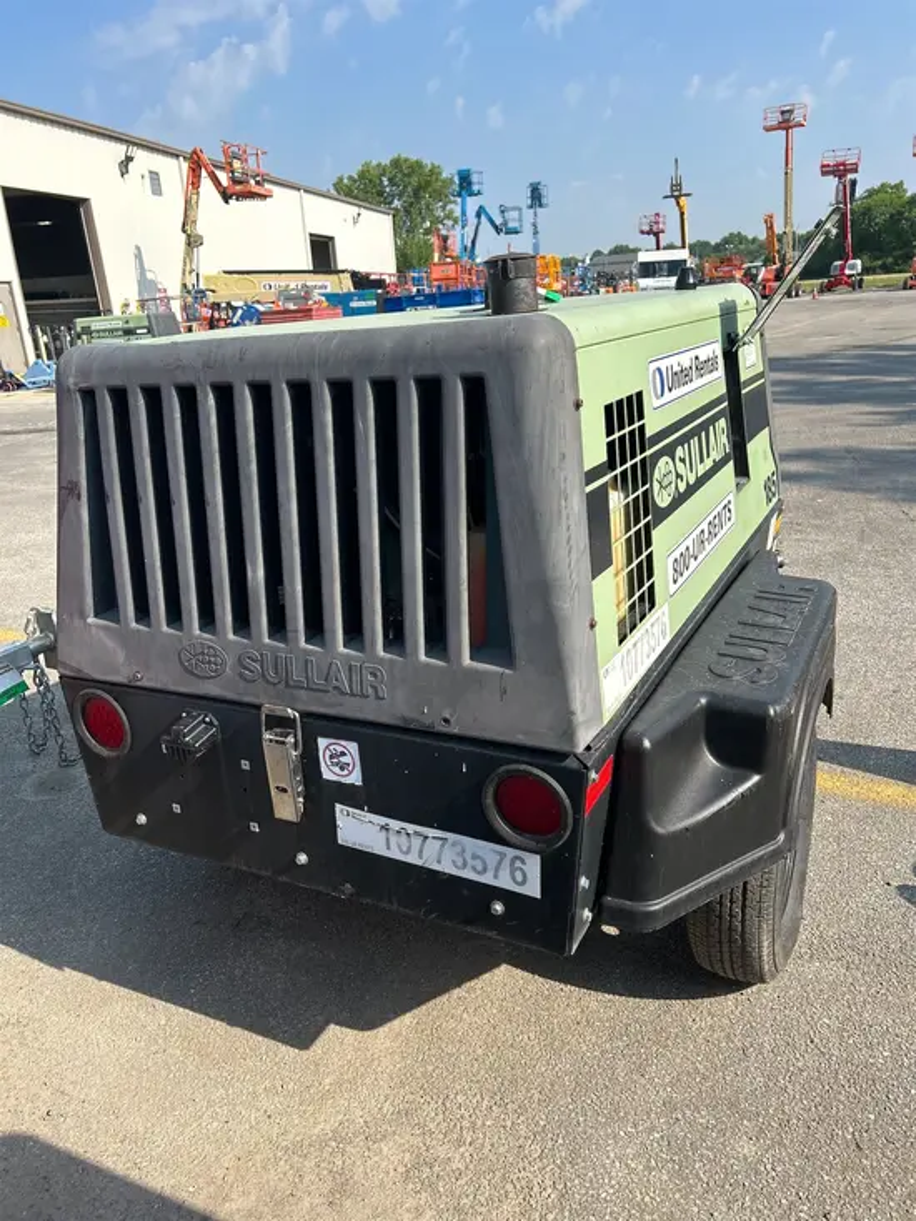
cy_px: 610
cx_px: 458
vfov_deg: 67.3
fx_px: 917
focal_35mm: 26
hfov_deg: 53.1
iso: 50
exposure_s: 1/3077
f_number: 1.5
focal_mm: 5.7
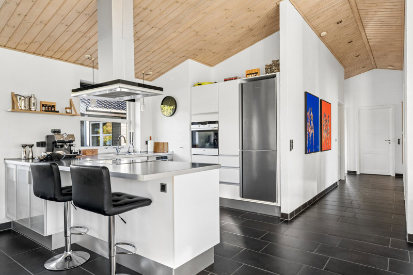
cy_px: 138
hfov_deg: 78.6
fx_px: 252
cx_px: 206
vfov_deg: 57.2
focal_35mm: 22
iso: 400
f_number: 10
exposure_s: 1/8
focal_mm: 22
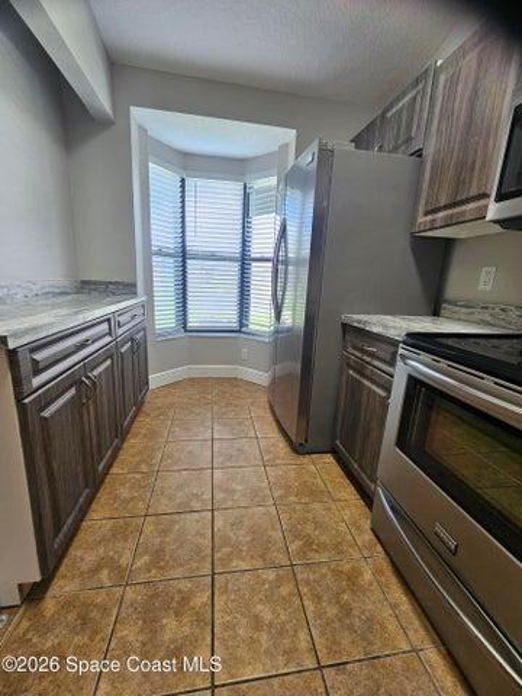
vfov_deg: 106.2
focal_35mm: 13
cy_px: 348
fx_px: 261
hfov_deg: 89.9
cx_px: 261
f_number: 2.2
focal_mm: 2.2
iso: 100
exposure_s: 1/60
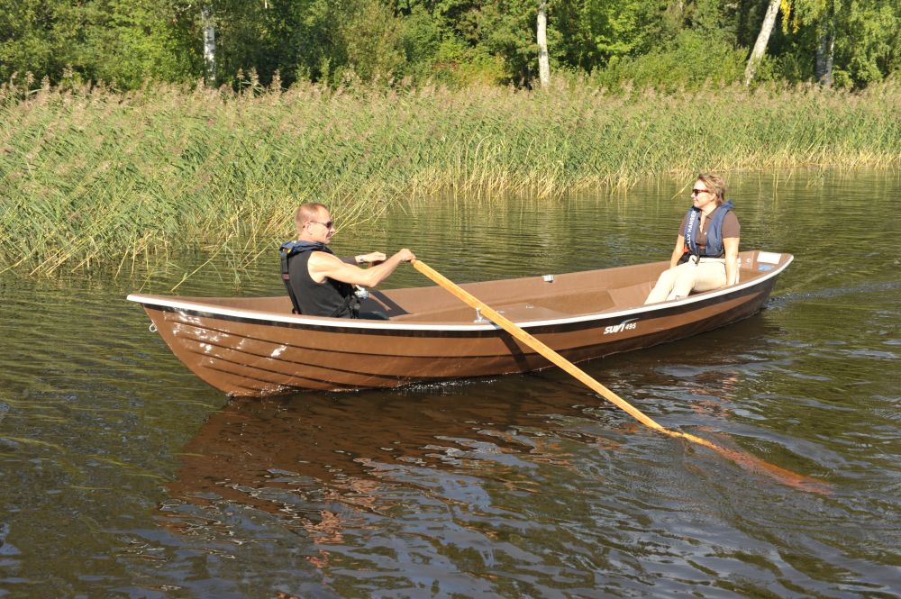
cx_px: 450
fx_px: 1050
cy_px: 300
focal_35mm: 42
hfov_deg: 46.4
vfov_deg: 31.8
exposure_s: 1/1250
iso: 640
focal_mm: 42
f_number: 5.6
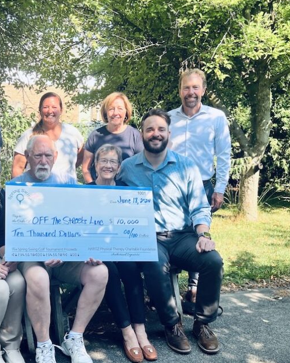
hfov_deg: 35.3
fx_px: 440
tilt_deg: -9.7
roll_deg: -0.4
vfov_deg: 44.8
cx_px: 57
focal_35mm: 41
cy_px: 193
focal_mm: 5.7
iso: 50
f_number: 1.5
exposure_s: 1/797
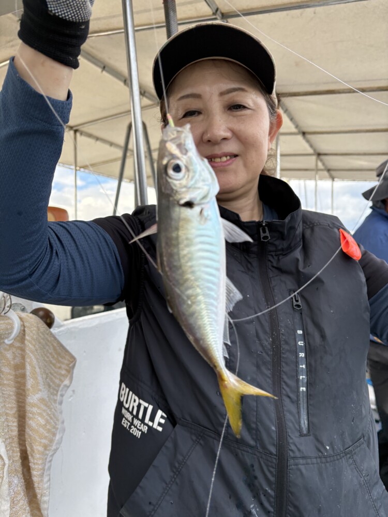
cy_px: 258
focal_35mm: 26
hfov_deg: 53.1
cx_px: 194
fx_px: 389
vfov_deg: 67.3
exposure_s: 1/586
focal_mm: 5.96
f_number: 1.6
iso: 64
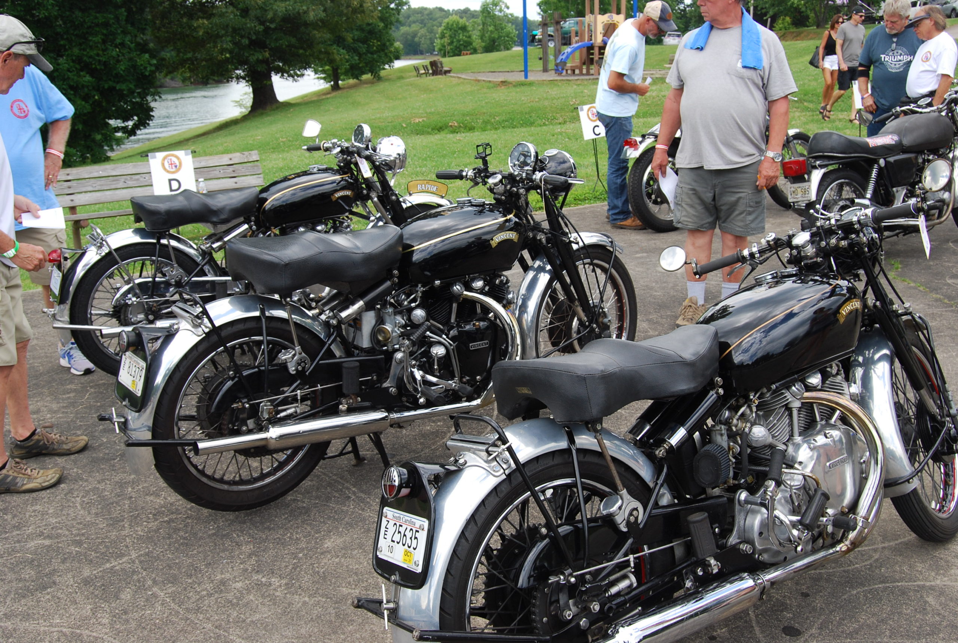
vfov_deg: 38.5
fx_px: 920
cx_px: 479
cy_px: 322
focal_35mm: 34
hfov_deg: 55.0
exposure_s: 1/125
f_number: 9
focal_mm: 23
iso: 200
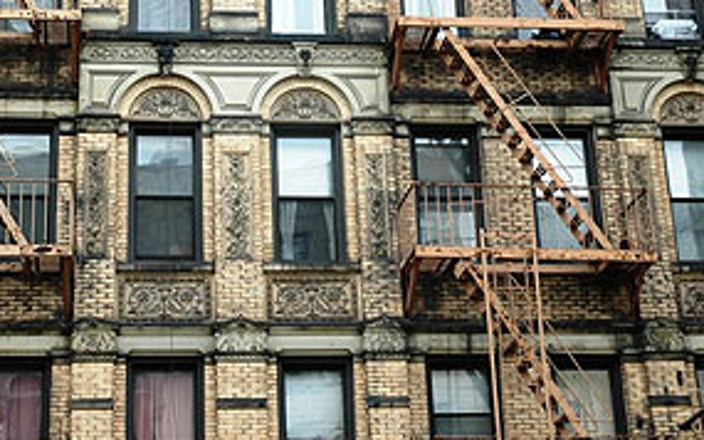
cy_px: 95
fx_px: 1573
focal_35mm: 82
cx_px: 274
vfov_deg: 15.8
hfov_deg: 25.2
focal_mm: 34
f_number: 6.3
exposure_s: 1/160
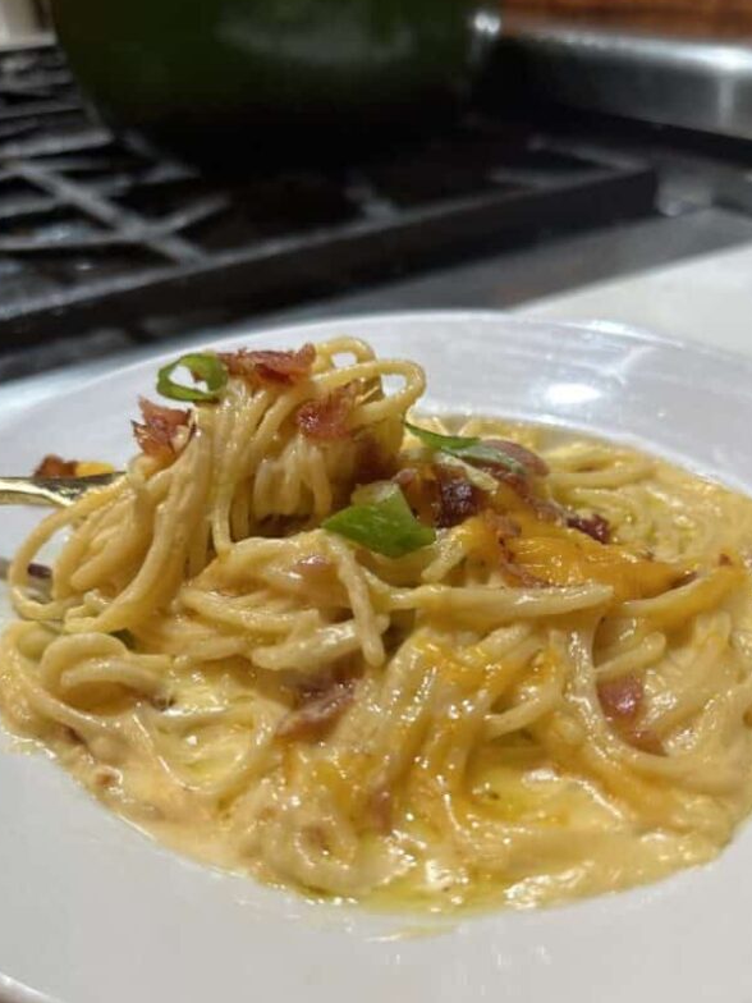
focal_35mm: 30
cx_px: 410
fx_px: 869
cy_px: 609
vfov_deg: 59.4
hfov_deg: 46.7
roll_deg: +2.5
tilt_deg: -36.4
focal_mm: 6.86
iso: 160
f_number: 1.78
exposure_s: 1/120
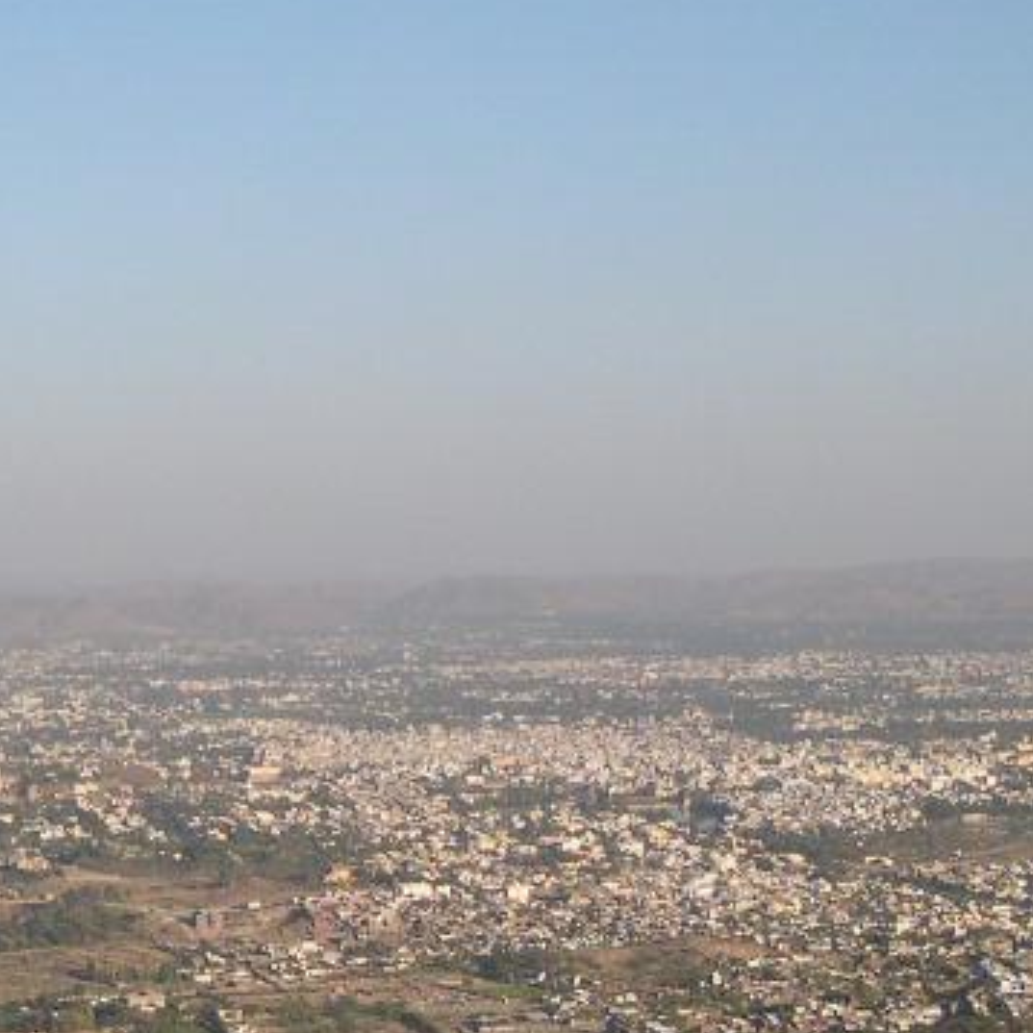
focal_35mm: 96
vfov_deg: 18.1
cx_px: 173
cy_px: 580
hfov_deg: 17.9
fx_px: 3241
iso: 100
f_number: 7.6
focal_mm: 8
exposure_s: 1/192
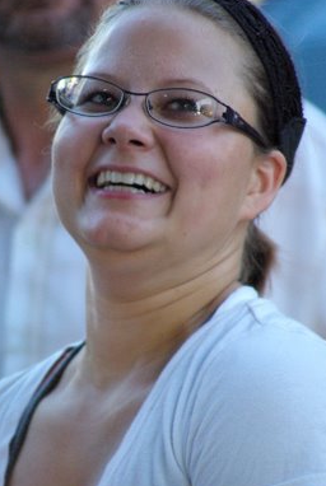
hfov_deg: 2.4
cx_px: 153
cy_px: 260
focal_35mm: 566
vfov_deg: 3.6
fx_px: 7660
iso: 1600
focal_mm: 300
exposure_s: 1/125
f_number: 5.8
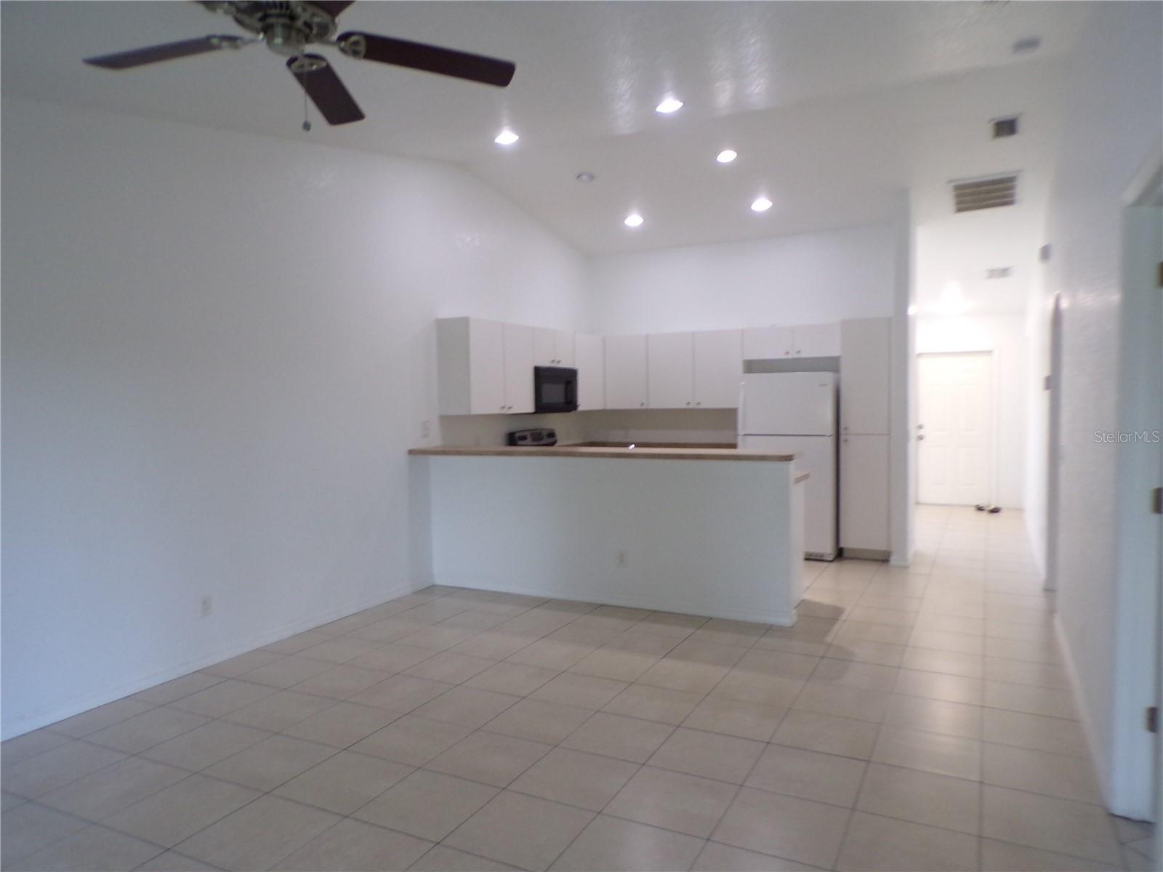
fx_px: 806
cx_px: 582
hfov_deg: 71.6
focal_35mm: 24
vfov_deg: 56.8
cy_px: 436
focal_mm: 4.3
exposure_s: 1/30
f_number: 3
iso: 200
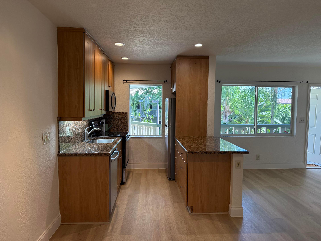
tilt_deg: -3.9
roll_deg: -0.5
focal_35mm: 24
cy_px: 120
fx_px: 223
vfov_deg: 56.8
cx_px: 160
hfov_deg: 71.6
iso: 200
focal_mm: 6.76
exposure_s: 1/170
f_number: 1.78
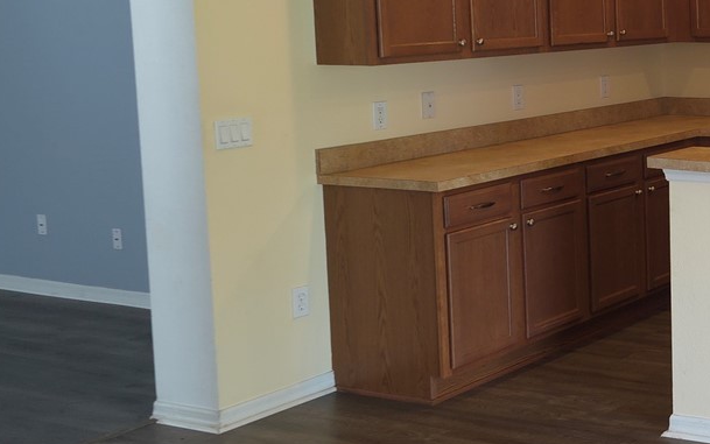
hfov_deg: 27.8
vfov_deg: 20.2
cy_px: 112
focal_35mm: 64
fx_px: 1239
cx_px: 863
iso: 100
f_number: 1.7
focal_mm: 6.3
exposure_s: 1/60
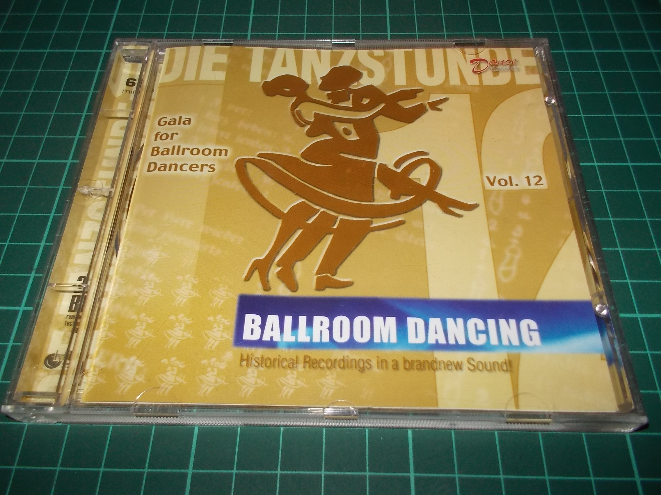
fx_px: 554
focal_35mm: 29
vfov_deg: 48.2
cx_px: 330
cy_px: 248
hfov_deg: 61.7
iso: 200
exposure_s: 1/30
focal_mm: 4.1
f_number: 3.3
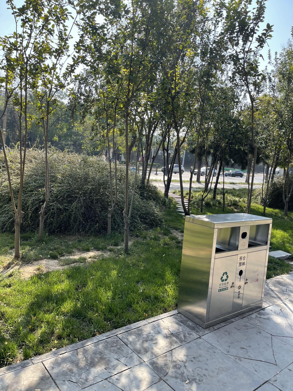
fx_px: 293
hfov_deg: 53.1
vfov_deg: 67.3
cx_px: 146
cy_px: 196
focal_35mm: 26
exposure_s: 1/1252
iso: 32
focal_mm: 5.1
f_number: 1.6
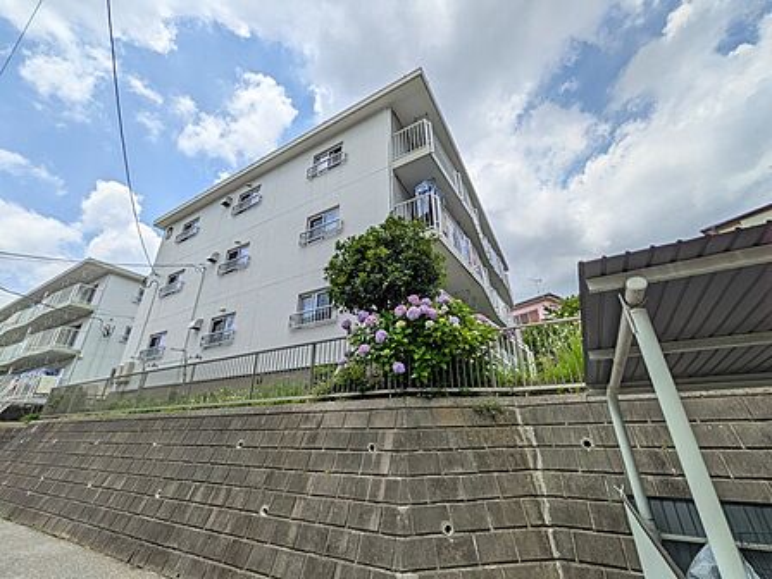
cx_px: 386
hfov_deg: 102.1
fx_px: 312
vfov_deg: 85.7
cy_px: 290
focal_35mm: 14
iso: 52
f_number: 2.2
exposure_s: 1/2469
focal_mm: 1.83
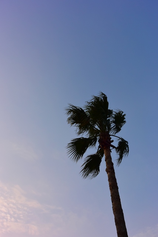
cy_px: 118
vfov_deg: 63.6
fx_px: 191
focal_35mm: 29
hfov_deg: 45.0
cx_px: 79
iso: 160
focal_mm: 11
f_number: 6.3
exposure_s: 1/250
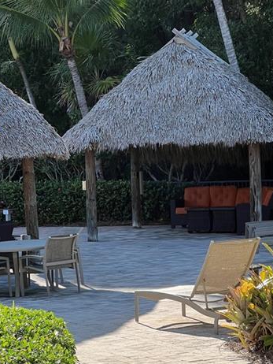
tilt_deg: -1.3
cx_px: 159
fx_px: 1345
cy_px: 214
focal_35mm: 128
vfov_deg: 15.4
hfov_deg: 11.6
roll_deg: +3.3
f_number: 2.8
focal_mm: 9
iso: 32
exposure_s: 1/227
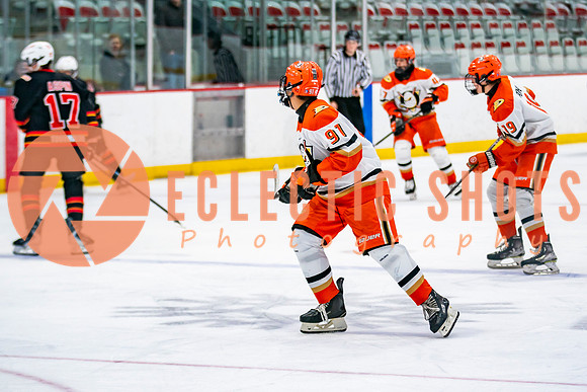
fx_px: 3225
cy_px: 138
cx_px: 344
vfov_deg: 6.9
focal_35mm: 198
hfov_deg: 10.4
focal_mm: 120
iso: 800
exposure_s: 1/640
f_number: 2.8
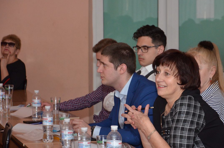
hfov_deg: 13.2
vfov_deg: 8.8
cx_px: 139
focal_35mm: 156
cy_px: 87
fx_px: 969
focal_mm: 80
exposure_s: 1/200
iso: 1000
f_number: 5.3
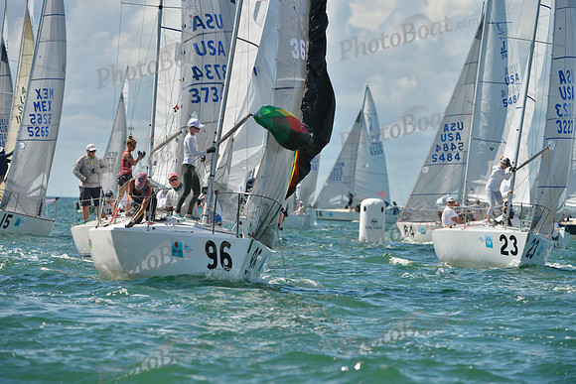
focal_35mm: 250
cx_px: 288
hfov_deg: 8.2
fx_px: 4001
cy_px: 192
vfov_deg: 5.5
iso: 200
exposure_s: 1/1250
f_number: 5.6
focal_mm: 250
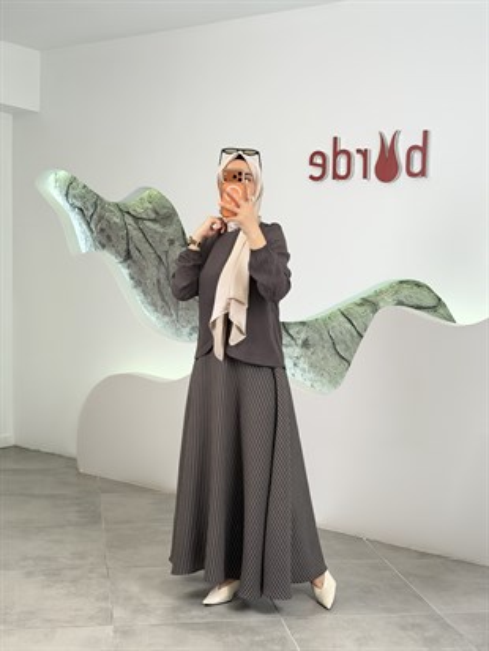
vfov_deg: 39.6
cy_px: 326
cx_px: 244
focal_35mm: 48
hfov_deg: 30.3
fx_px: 904
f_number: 1.78
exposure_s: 1/98
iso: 50
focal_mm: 6.76
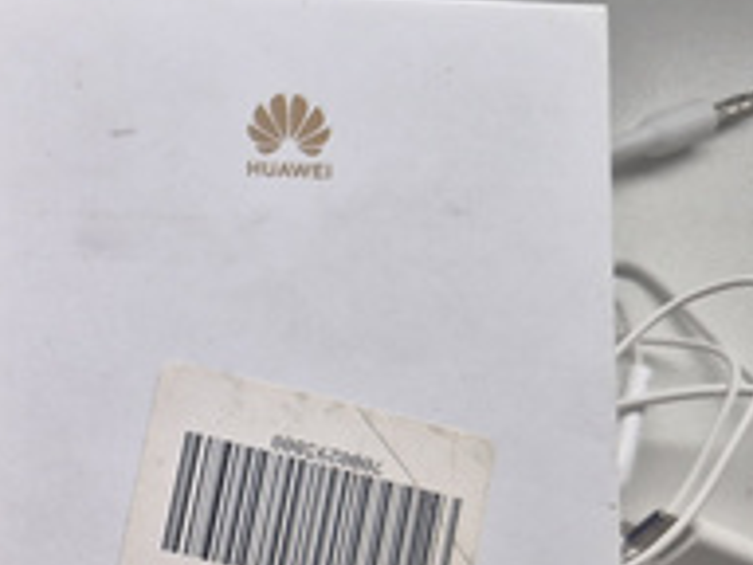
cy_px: 600
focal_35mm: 72
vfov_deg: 19.7
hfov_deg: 24.7
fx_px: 1566
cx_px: -122
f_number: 1.8
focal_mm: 5.4
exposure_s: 1/100
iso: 125
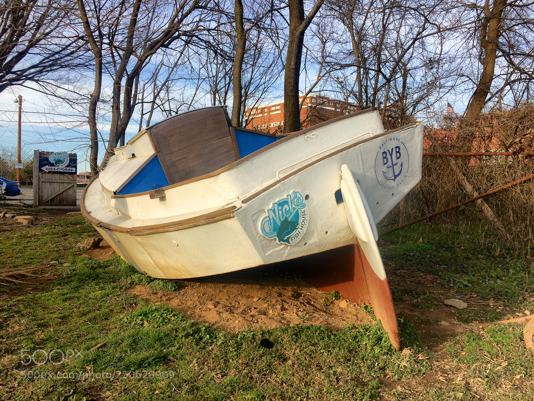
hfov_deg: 61.6
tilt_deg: -4.6
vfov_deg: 48.3
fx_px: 447
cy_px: 200
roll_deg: -0.2
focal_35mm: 29
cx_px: 267
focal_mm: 4.15
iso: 32
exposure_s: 1/533
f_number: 2.2
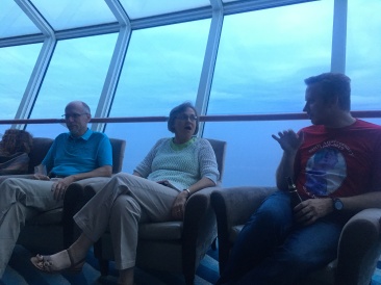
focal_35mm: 29
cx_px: 190
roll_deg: +2.7
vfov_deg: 48.2
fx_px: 319
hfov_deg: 61.7
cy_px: 142
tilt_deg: -5.2
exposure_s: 1/30
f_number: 2.2
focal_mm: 4.15
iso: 160
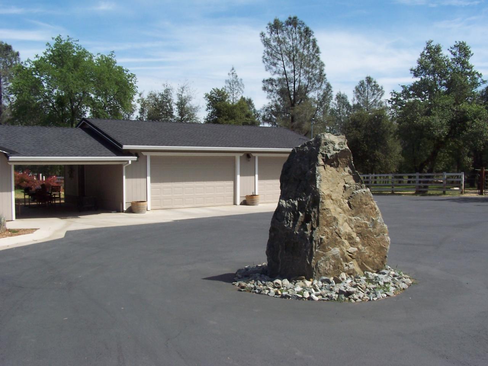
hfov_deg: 49.0
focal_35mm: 38
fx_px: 536
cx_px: 244
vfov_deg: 37.7
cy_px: 183
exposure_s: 1/500
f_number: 5.6
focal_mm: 6.3
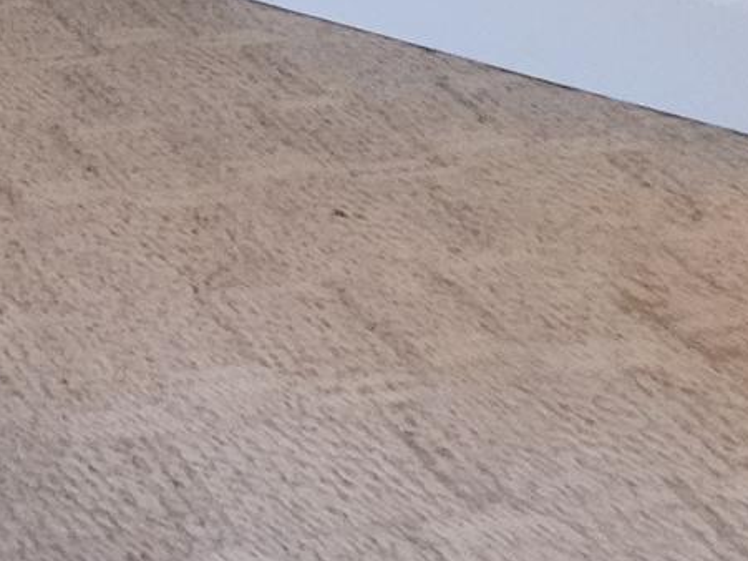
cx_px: -690
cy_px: -589
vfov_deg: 17.2
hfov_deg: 20.0
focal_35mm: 59
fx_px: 1275
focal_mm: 1.74
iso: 640
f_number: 2.2
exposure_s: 1/30
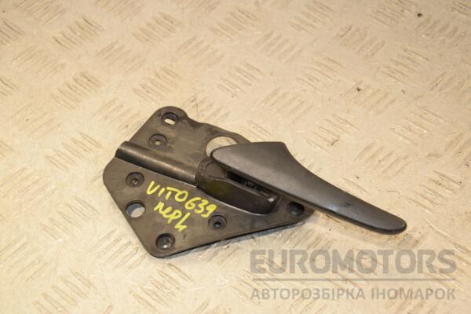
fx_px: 981
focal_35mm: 75
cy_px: 157
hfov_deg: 27.0
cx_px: 236
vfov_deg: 18.2
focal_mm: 50
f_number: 6.3
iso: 800
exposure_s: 1/200
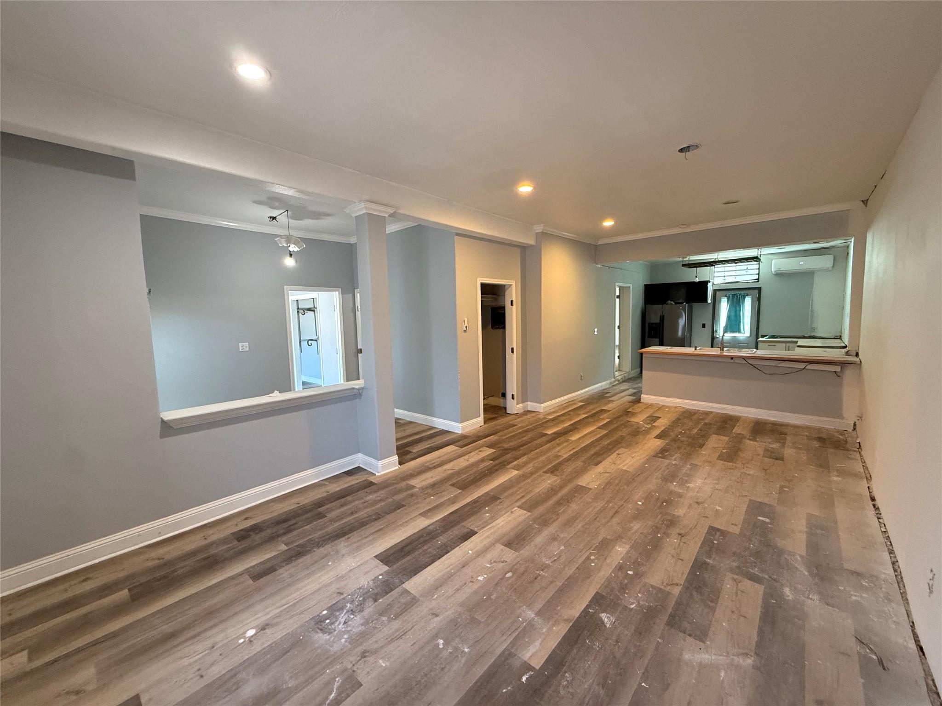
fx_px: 381
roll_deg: +1.4
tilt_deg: -5.1
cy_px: 353
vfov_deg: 85.7
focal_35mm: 14
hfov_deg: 102.1
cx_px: 471
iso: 320
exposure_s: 1/60
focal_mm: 2.22
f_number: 2.2
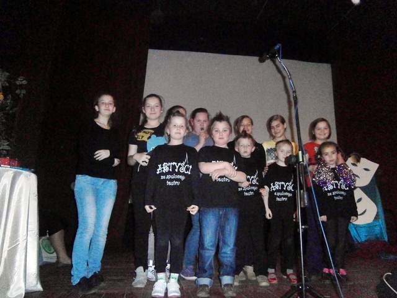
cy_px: 149
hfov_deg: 67.3
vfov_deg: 53.1
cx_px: 198
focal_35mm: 26
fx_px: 298
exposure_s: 1/250
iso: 1600
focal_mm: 4.7
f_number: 2.8
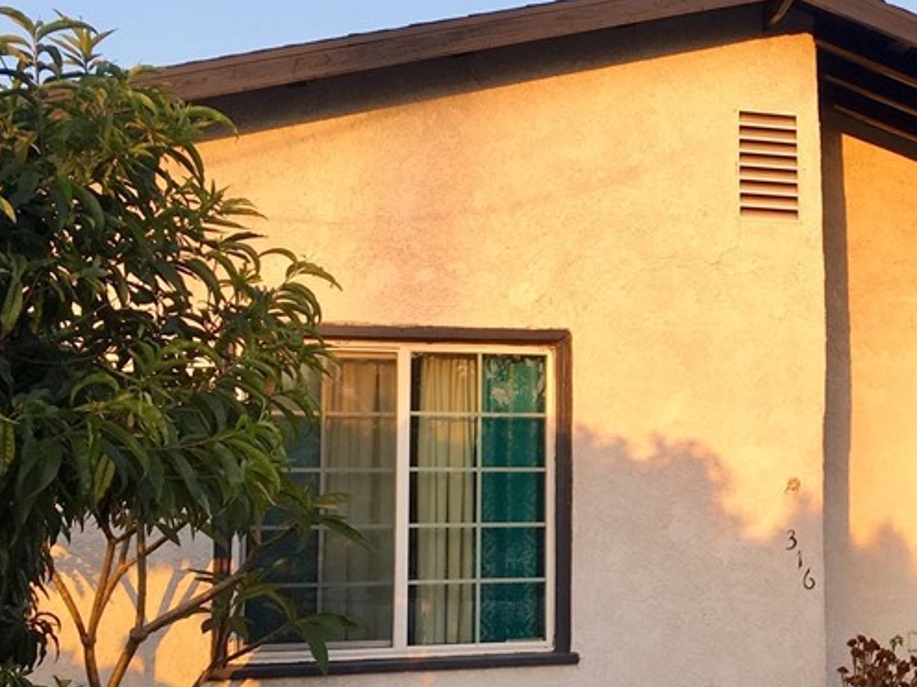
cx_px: 823
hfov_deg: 30.8
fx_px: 1589
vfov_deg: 24.4
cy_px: 389
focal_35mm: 60
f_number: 2.2
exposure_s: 1/260
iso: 25
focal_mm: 4.15
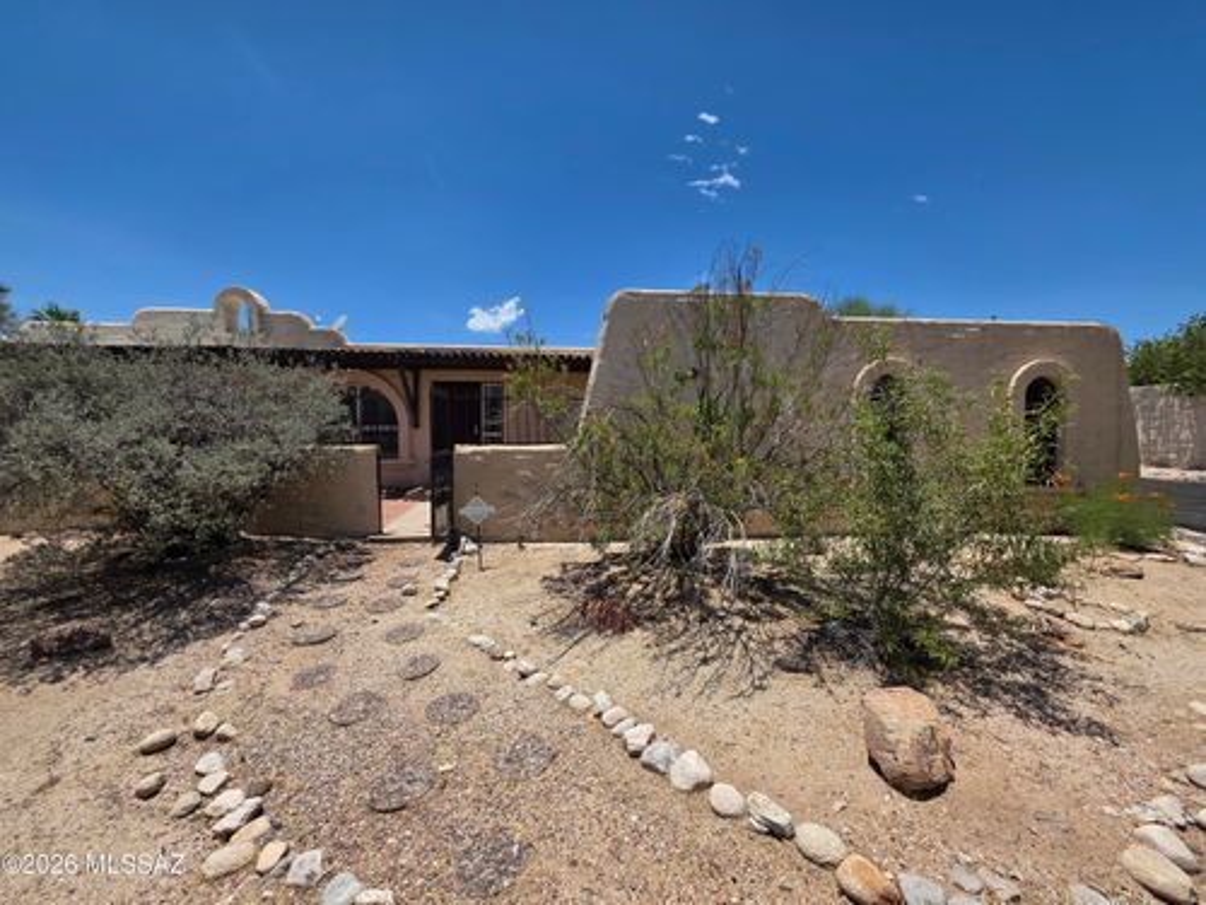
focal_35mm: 13
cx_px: 603
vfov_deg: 89.9
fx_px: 453
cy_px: 452
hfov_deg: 106.2
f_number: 1.9
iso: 40
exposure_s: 1/3151
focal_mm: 2.2
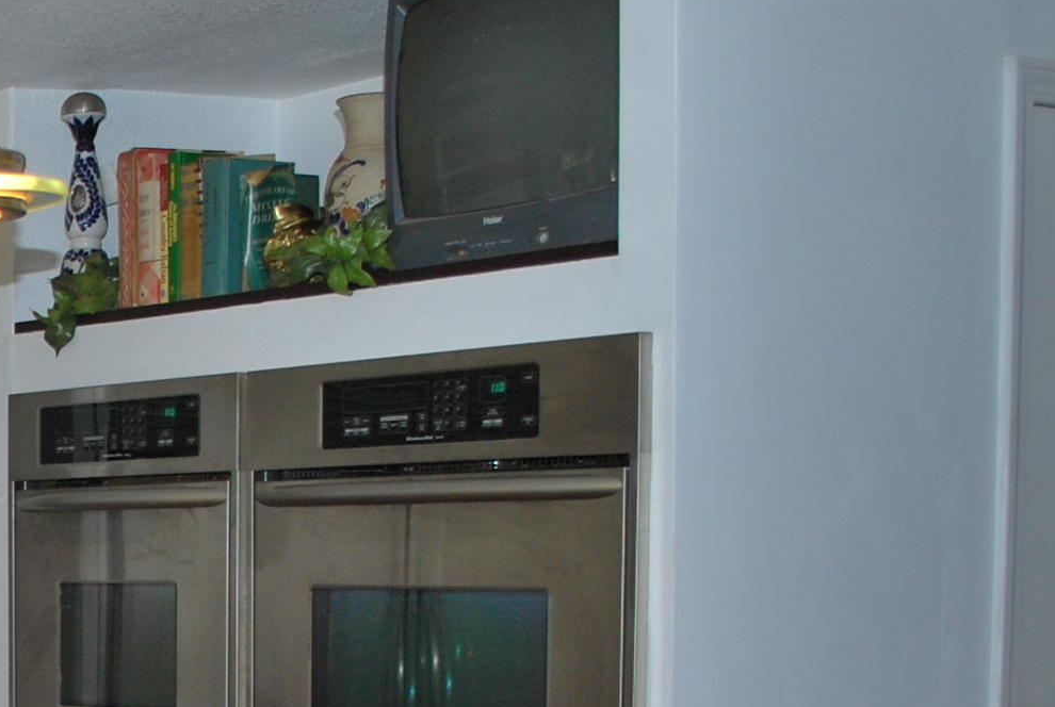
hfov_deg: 22.3
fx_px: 2319
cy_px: 818
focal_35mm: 79
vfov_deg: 16.7
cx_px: -397
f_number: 3.8
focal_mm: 18
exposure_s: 1/60
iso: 200
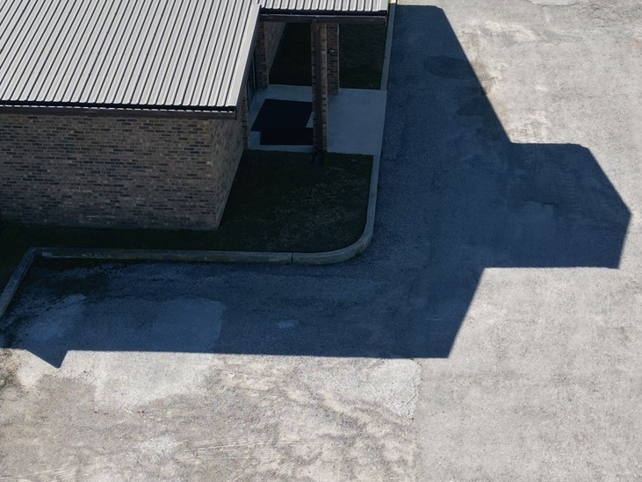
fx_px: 1169
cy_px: 280
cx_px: 376
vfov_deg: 23.3
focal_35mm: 63
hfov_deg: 30.6
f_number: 1.7
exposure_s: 1/1500
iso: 100
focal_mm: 6.72
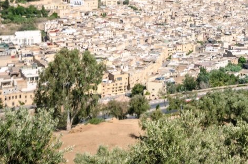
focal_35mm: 78
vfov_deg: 17.2
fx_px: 536
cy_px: 21
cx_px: 240
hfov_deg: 25.0
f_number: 7.1
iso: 200
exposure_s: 1/1000
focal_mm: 24
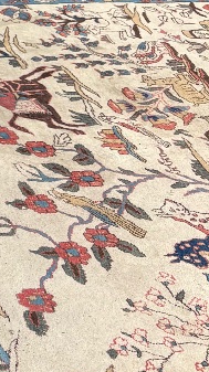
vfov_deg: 19.4
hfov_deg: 10.4
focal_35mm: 101
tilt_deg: -18.2
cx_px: -281
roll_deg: -0.2
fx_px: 997
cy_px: -121
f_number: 1.6
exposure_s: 1/320
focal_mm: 5.96
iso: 40
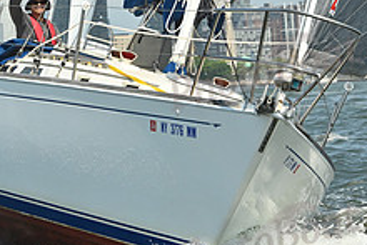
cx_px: 83
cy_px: 4
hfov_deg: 7.1
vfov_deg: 4.7
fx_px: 2958
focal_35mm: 290
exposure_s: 1/1250
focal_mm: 110
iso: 320
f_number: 8
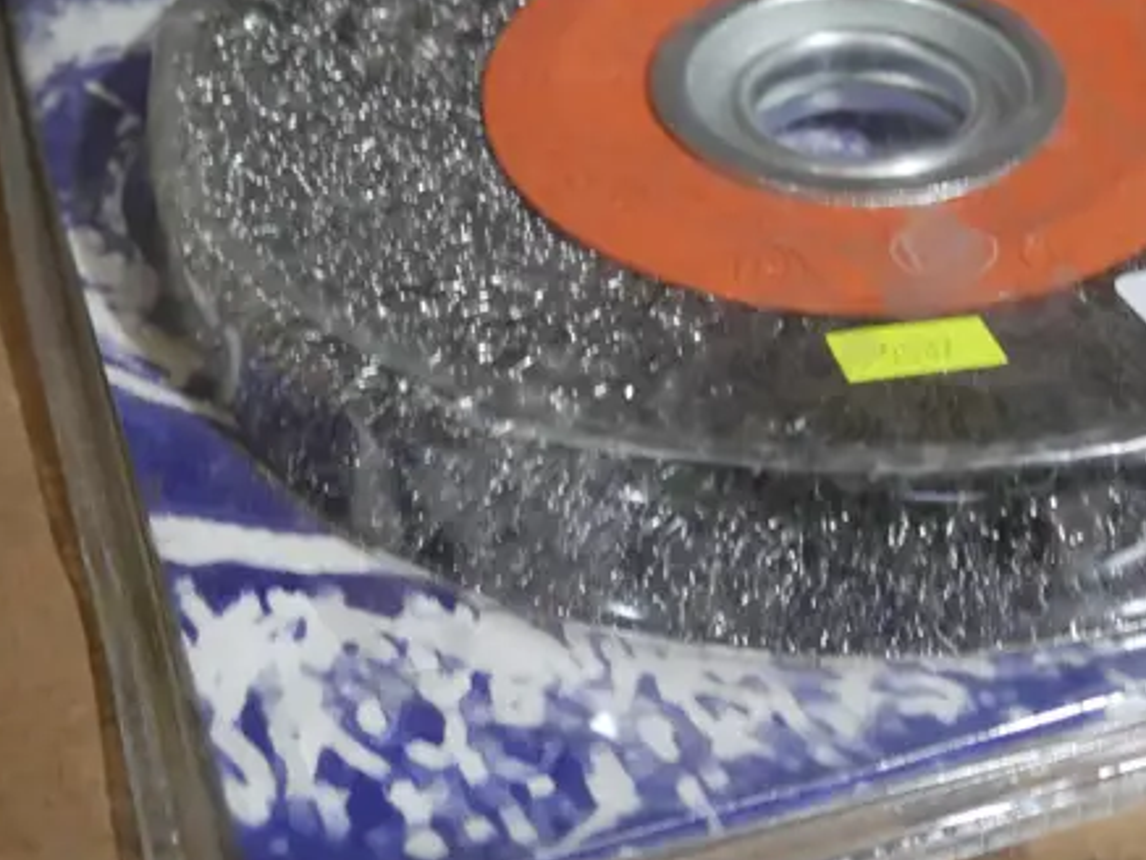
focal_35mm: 75
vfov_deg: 19.5
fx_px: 2484
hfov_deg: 25.5
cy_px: 240
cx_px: 936
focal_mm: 16
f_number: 3.6
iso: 1000
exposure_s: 1/60
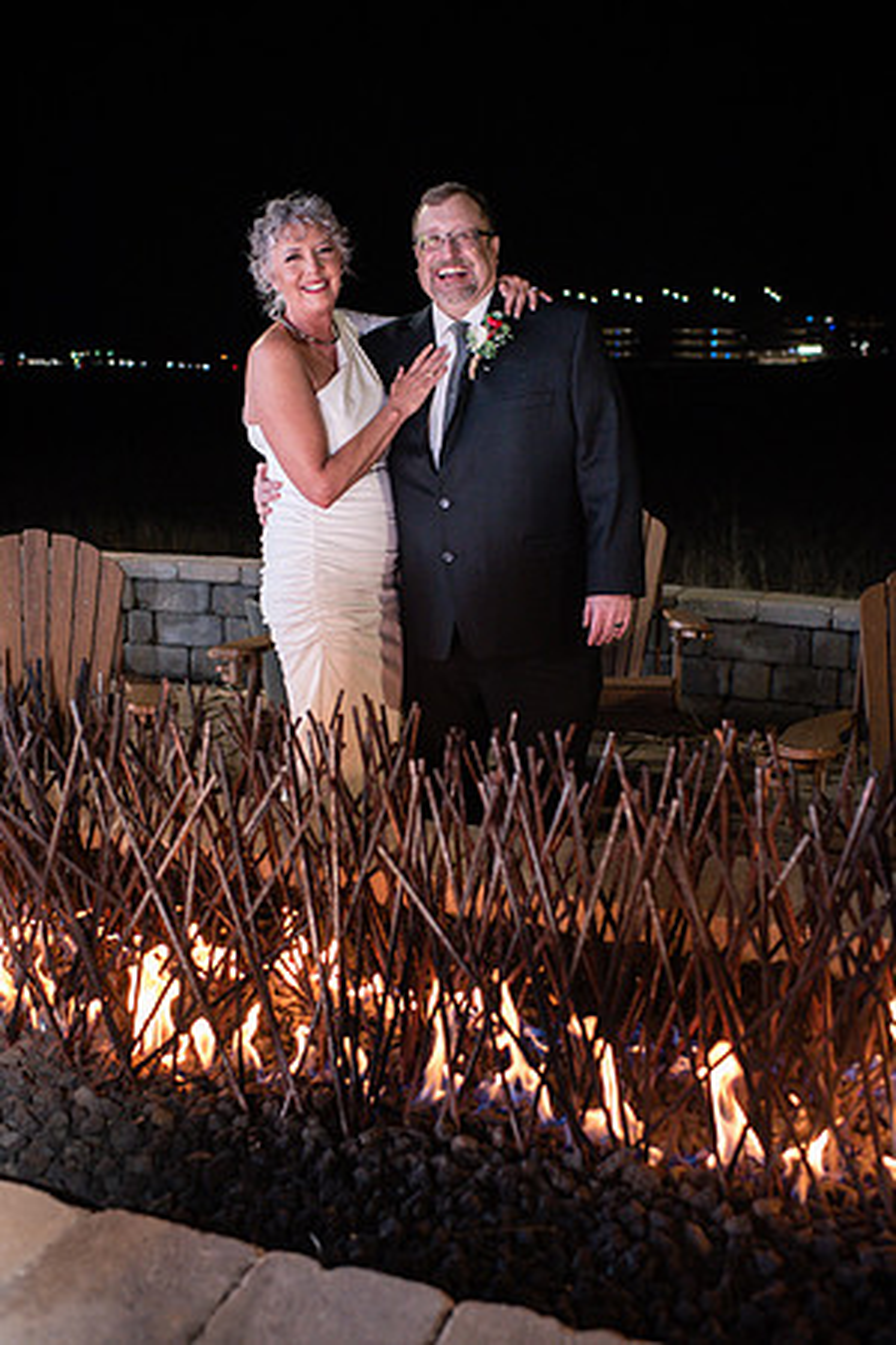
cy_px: 672
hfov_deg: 37.9
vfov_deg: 54.4
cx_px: 448
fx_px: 1307
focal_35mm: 35
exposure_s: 1/200
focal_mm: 35
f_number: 3.2
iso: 2000
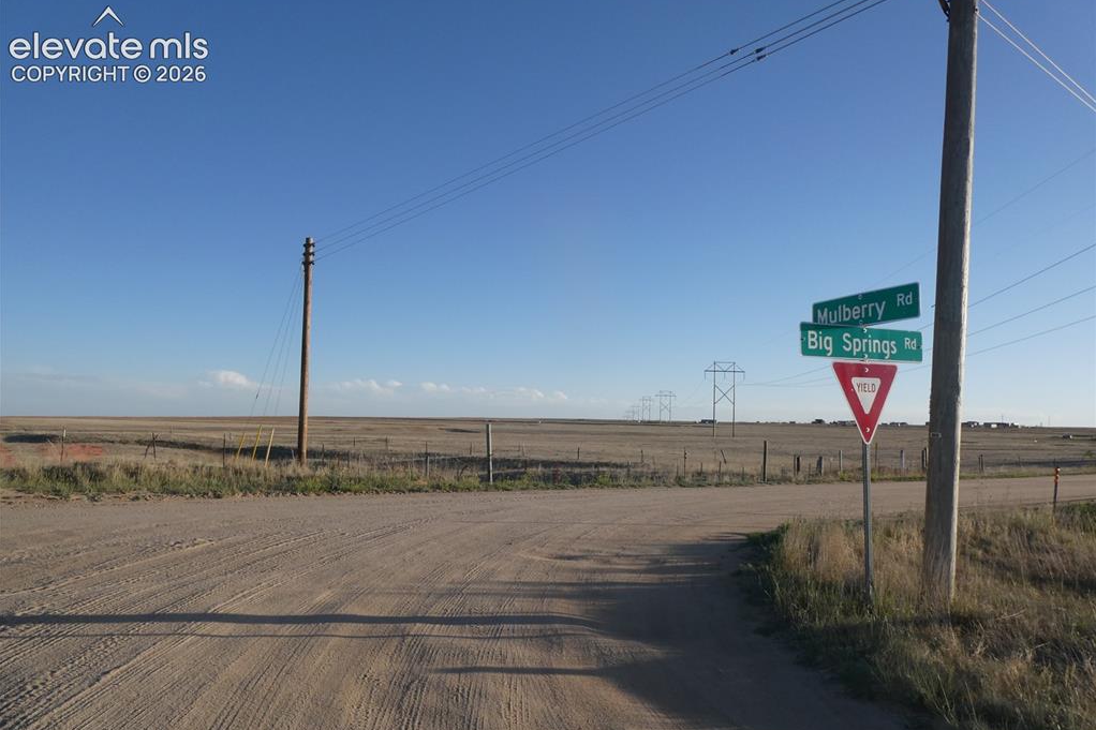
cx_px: 548
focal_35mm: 25
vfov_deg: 51.2
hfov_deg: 71.5
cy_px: 398
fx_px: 761
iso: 80
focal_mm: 4.3
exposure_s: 1/800
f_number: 3.3
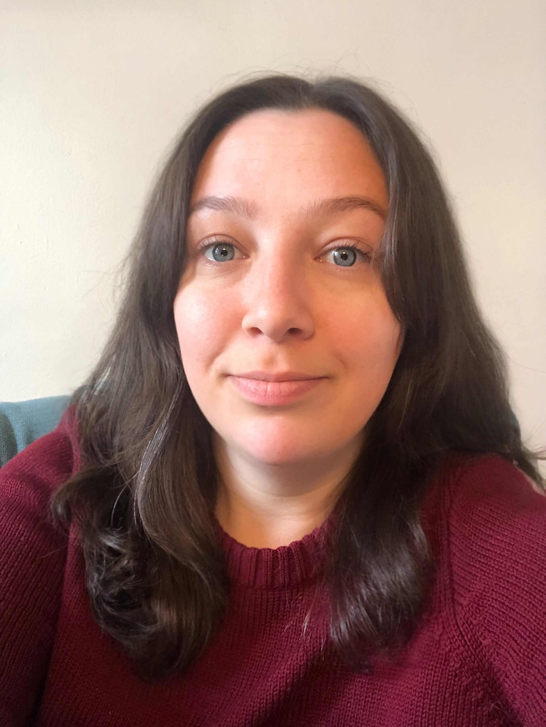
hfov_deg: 44.2
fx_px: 672
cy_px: 364
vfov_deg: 56.8
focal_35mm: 32
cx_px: 273
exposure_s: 1/50
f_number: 2.2
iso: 250
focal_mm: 2.87
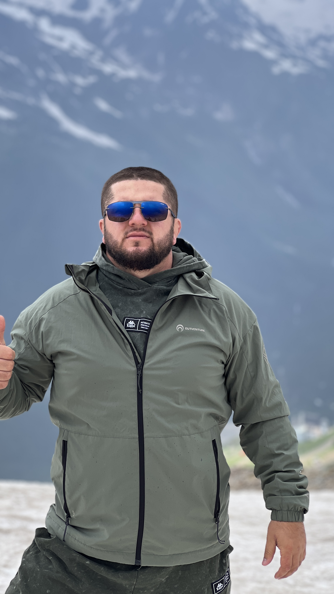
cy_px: 297
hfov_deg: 14.4
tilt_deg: -13.5
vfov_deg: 25.3
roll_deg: +1.4
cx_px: 140
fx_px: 1323
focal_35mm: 84
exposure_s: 1/296
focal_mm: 9
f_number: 2.8
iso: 25
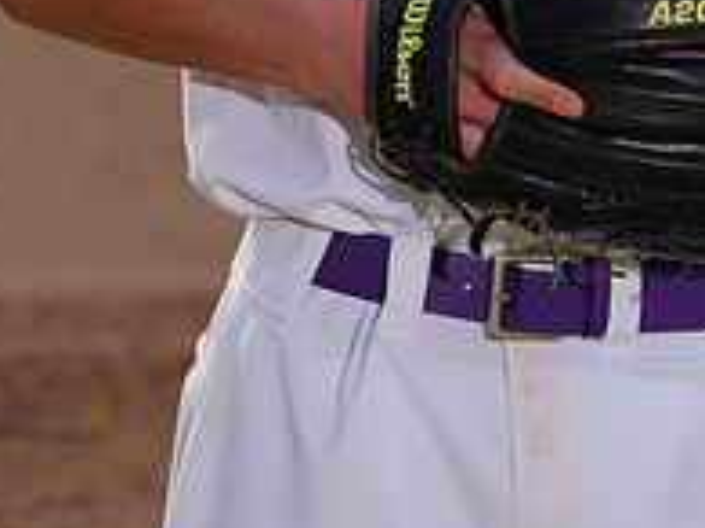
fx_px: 11642
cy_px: -398
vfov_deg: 2.6
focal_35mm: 572
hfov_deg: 3.5
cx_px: 559
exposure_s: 1/250
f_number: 8
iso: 100
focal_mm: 200
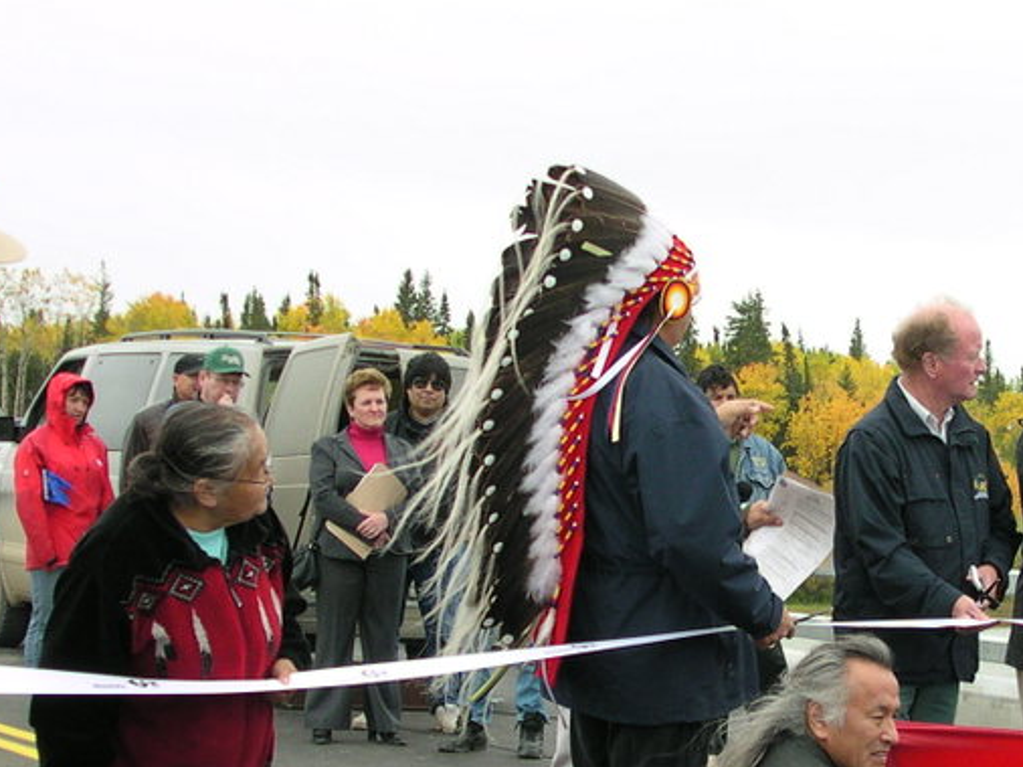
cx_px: 782
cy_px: 575
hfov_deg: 20.9
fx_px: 2747
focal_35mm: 93
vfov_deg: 15.8
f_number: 3.2
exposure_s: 1/174
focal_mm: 7.5
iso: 100
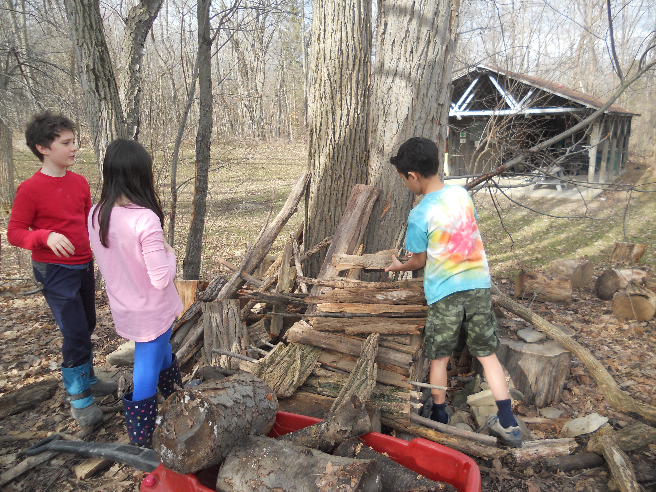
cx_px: 328
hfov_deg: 65.3
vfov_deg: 51.4
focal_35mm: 27
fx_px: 512
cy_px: 246
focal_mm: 4.9
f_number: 3.2
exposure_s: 1/250
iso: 80
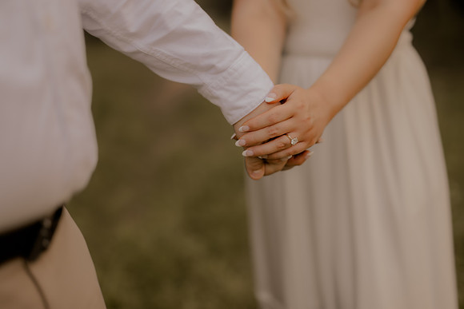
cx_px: 232
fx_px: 645
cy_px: 154
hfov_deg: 39.6
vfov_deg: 27.0
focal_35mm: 50
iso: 200
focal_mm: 50
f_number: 2.2
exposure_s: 1/320
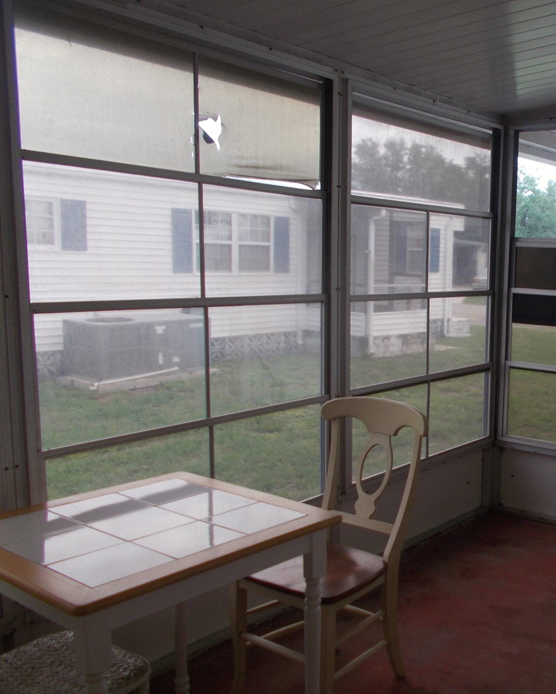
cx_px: 487
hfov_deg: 37.8
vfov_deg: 49.1
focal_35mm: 37
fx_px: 761
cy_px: 359
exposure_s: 1/60
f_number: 3.2
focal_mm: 4.6
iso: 80
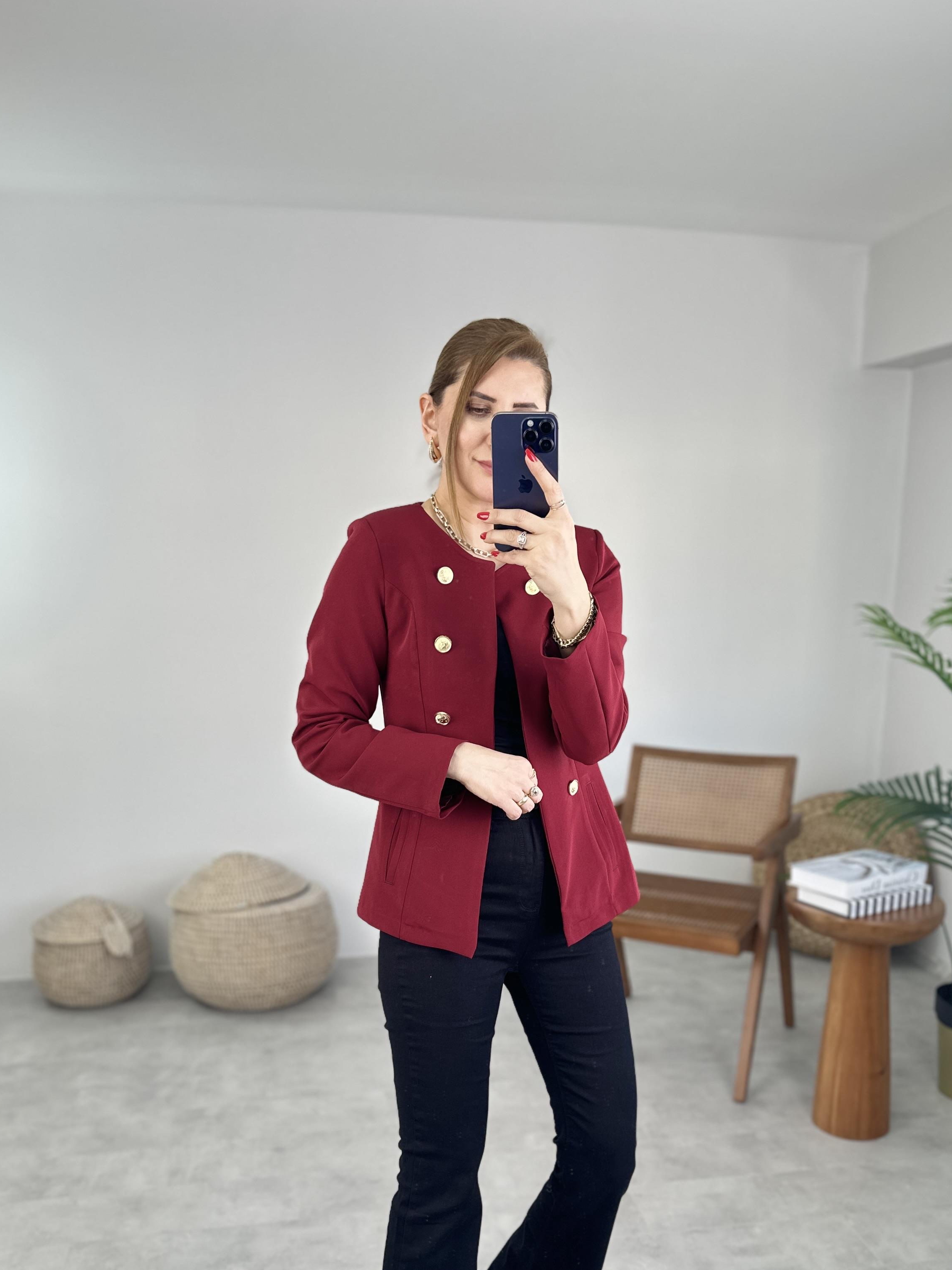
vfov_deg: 55.9
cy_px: 825
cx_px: 509
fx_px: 1173
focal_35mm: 32
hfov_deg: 44.1
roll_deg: +1.0
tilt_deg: -22.6
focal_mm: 6.86
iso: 64
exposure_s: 1/136
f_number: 1.78
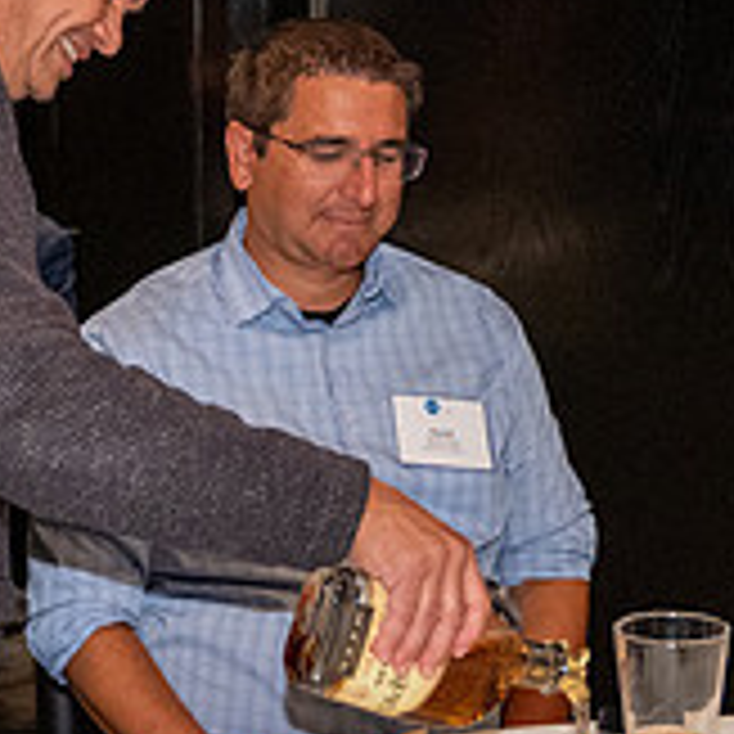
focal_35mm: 98
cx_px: -48
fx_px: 2351
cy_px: 481
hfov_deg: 17.2
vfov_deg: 17.7
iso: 5000
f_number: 4
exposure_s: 1/60
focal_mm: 31
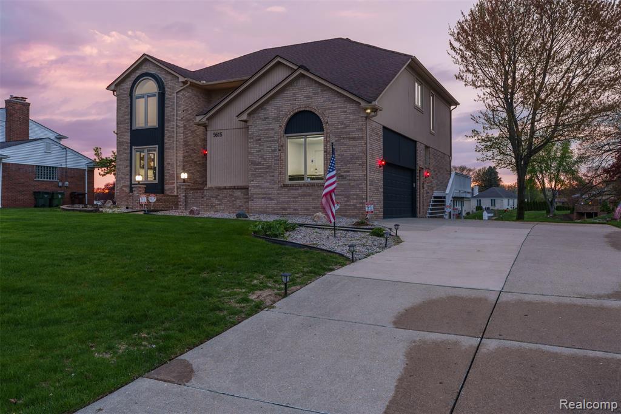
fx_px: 517
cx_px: 310
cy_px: 207
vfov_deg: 43.6
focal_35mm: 30
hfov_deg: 61.9
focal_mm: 30
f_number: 8
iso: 100
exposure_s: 1/1.67
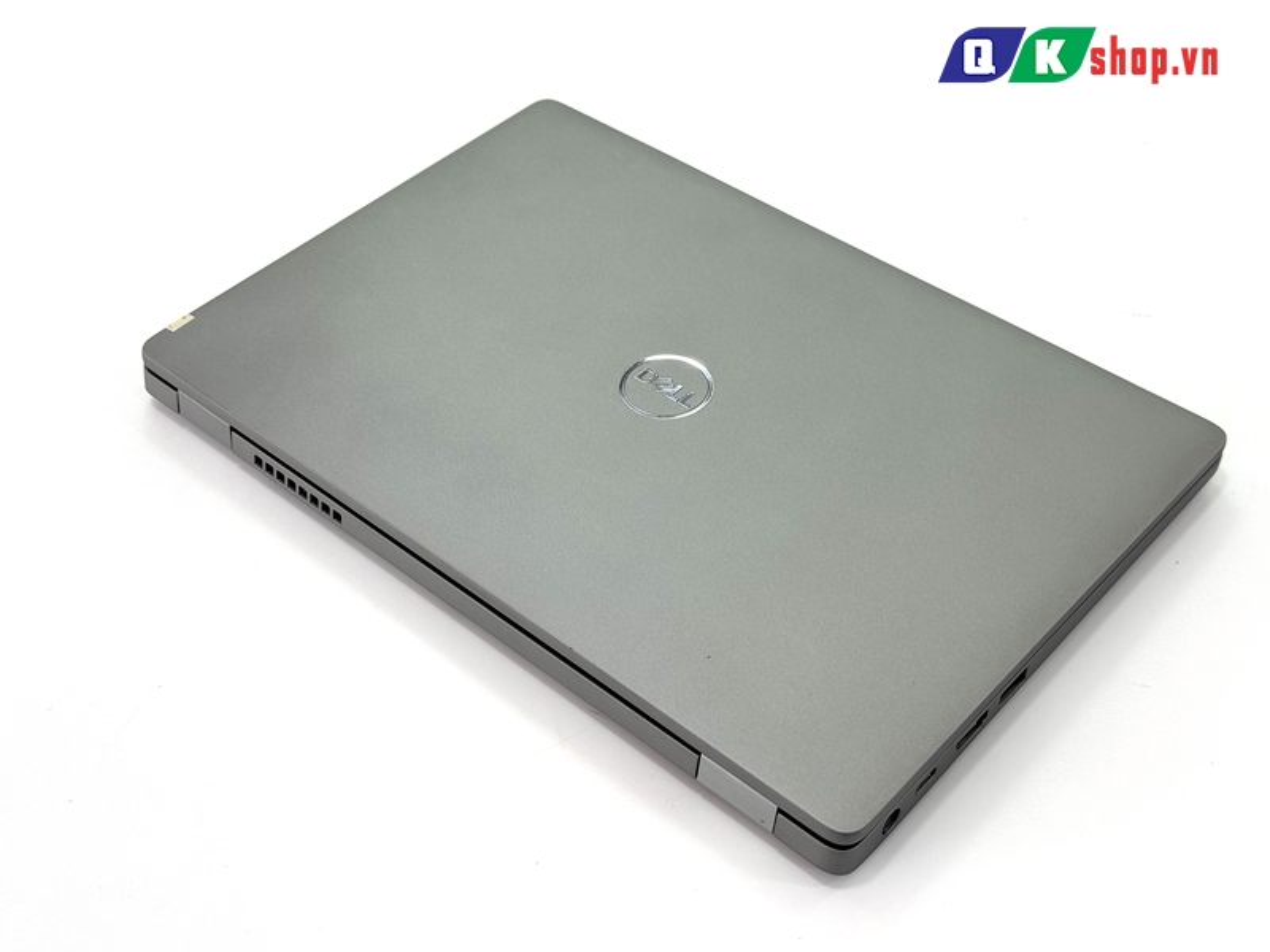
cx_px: 635
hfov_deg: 39.7
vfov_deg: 30.3
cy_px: 476
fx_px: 1761
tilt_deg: -45.3
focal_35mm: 48
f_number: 1.78
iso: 50
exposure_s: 1/131
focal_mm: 6.76
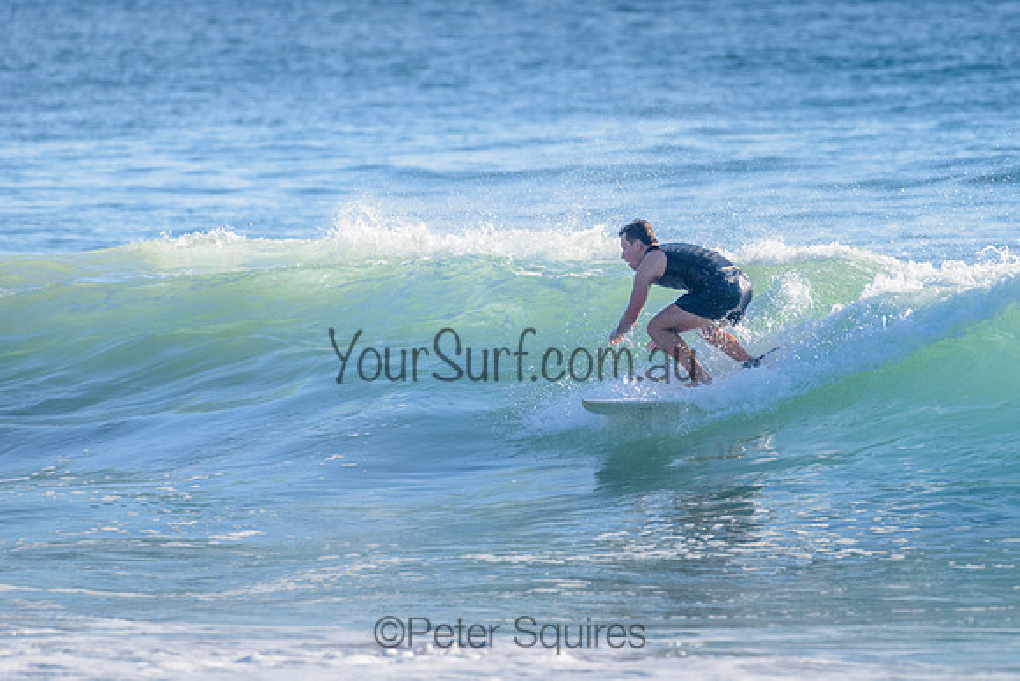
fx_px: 17372
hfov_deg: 3.4
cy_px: 305
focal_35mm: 613
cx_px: 625
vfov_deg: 2.2
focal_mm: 500
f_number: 5.6
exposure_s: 1/2000
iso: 250
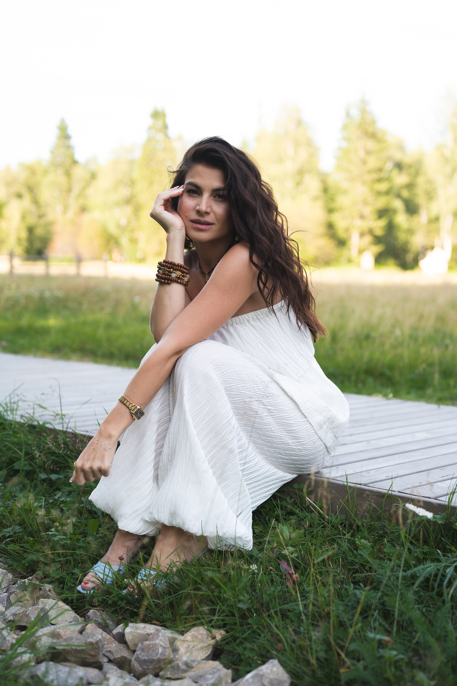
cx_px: 228
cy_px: 343
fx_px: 953
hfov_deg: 27.0
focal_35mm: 50
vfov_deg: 39.6
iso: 160
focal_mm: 50
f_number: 3.2
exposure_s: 1/400
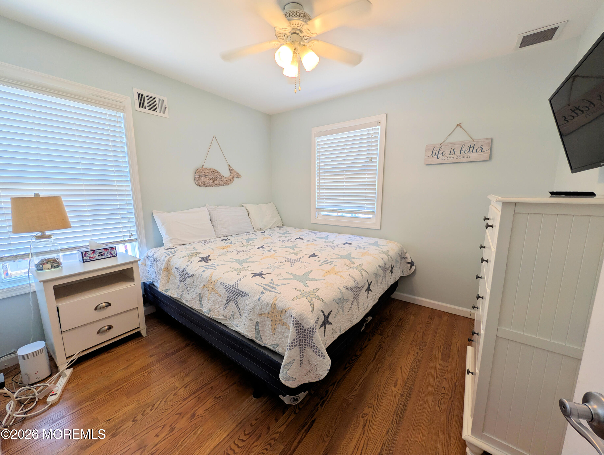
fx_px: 210
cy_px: 228
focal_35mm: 12
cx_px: 302
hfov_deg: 110.5
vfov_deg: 94.6
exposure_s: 1/162
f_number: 1.7
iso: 48
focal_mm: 2.02
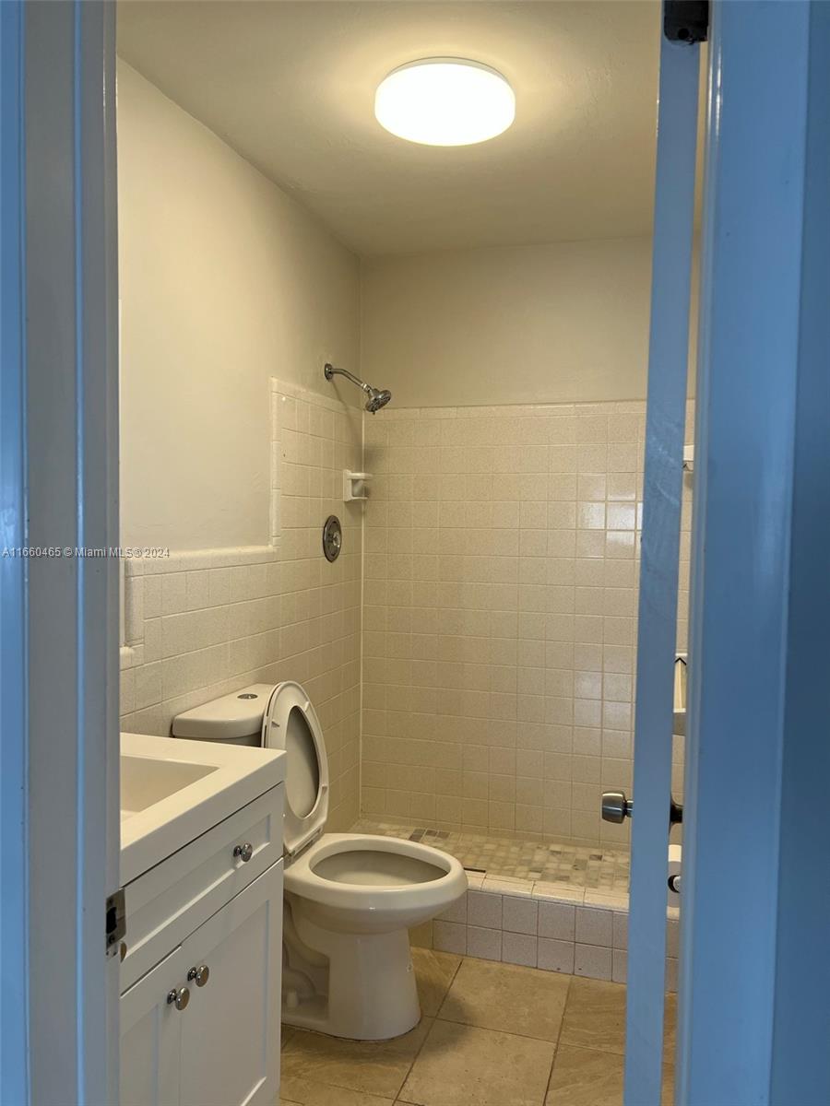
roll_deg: +0.1
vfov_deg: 67.3
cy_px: 553
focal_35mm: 26
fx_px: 831
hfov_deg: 53.1
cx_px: 415
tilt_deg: -1.8
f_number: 1.5
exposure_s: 1/120
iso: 64
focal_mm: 5.7
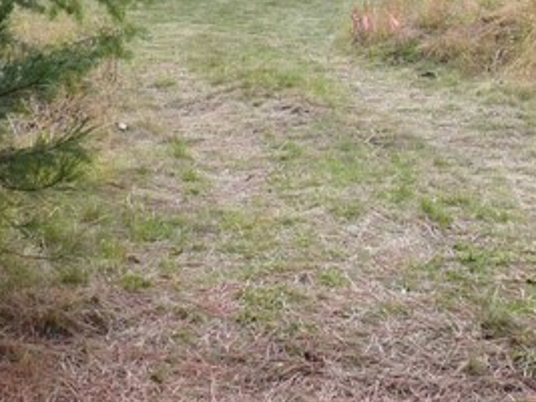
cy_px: -66
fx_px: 1300
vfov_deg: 16.9
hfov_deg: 23.1
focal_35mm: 84
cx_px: 381
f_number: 4
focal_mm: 7.4
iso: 100
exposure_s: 1/125
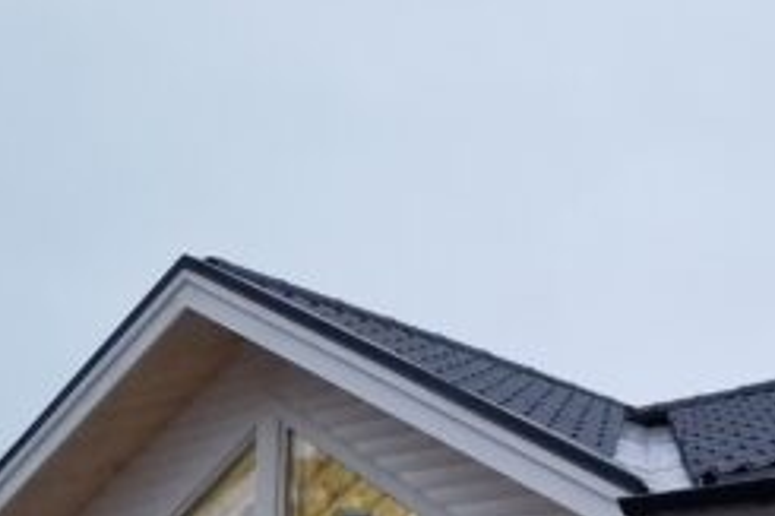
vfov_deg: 16.8
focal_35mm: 75
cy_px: 725
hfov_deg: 26.1
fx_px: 1613
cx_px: 699
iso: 80
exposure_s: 1/100
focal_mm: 6.4
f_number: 1.8
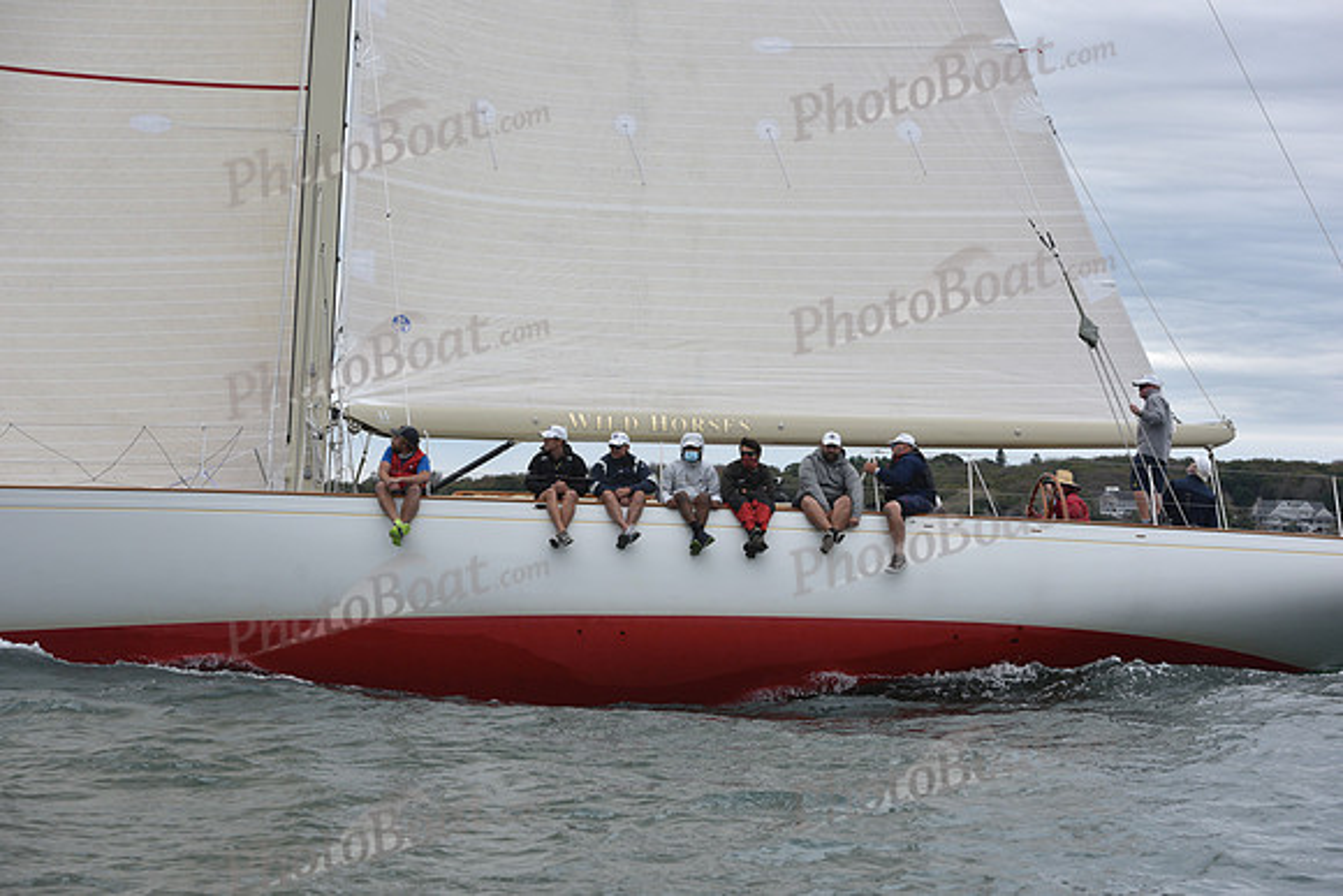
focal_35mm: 75
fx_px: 2798
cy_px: 448
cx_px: 672
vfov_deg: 18.2
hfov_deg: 27.0
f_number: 7.1
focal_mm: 75
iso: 400
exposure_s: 1/1000
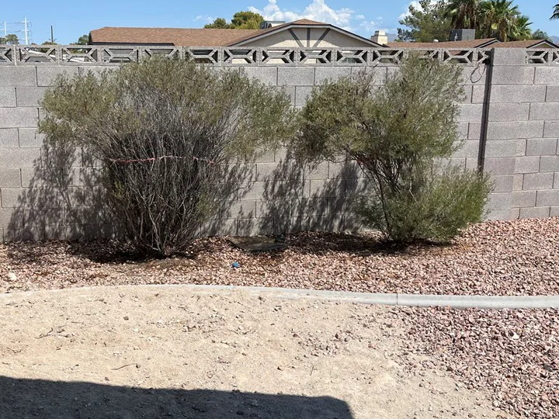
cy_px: 197
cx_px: 193
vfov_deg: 38.7
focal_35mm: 37
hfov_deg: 49.4
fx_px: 597
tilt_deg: -10.8
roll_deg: +0.7
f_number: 1.6
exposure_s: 1/5319
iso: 50
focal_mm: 5.1
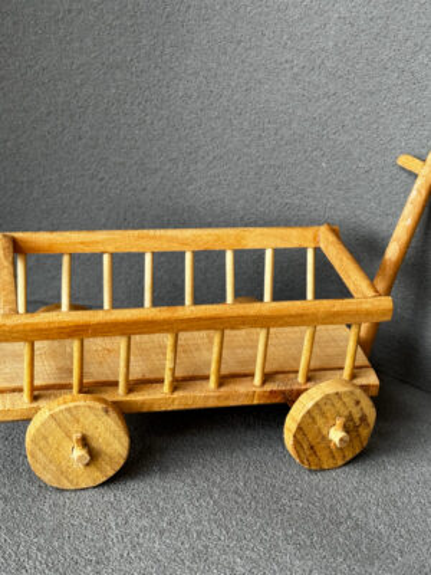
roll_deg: -1.5
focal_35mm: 48
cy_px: 288
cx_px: 216
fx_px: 797
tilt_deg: -25.1
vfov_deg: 39.7
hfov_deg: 30.3
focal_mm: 6.76
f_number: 1.78
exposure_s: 1/121
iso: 50
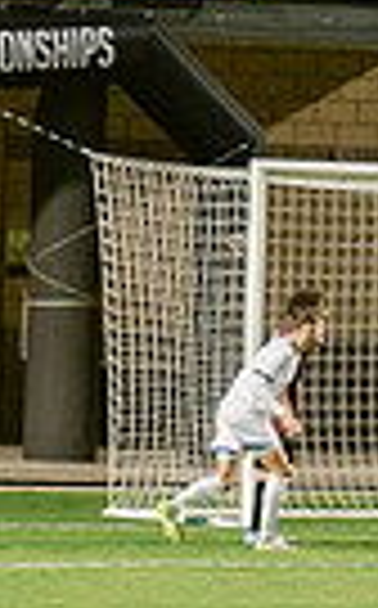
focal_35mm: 642
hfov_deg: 2.0
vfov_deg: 3.3
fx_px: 10616
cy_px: 377
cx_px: 864
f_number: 4
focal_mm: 70
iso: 2000
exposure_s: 1/160
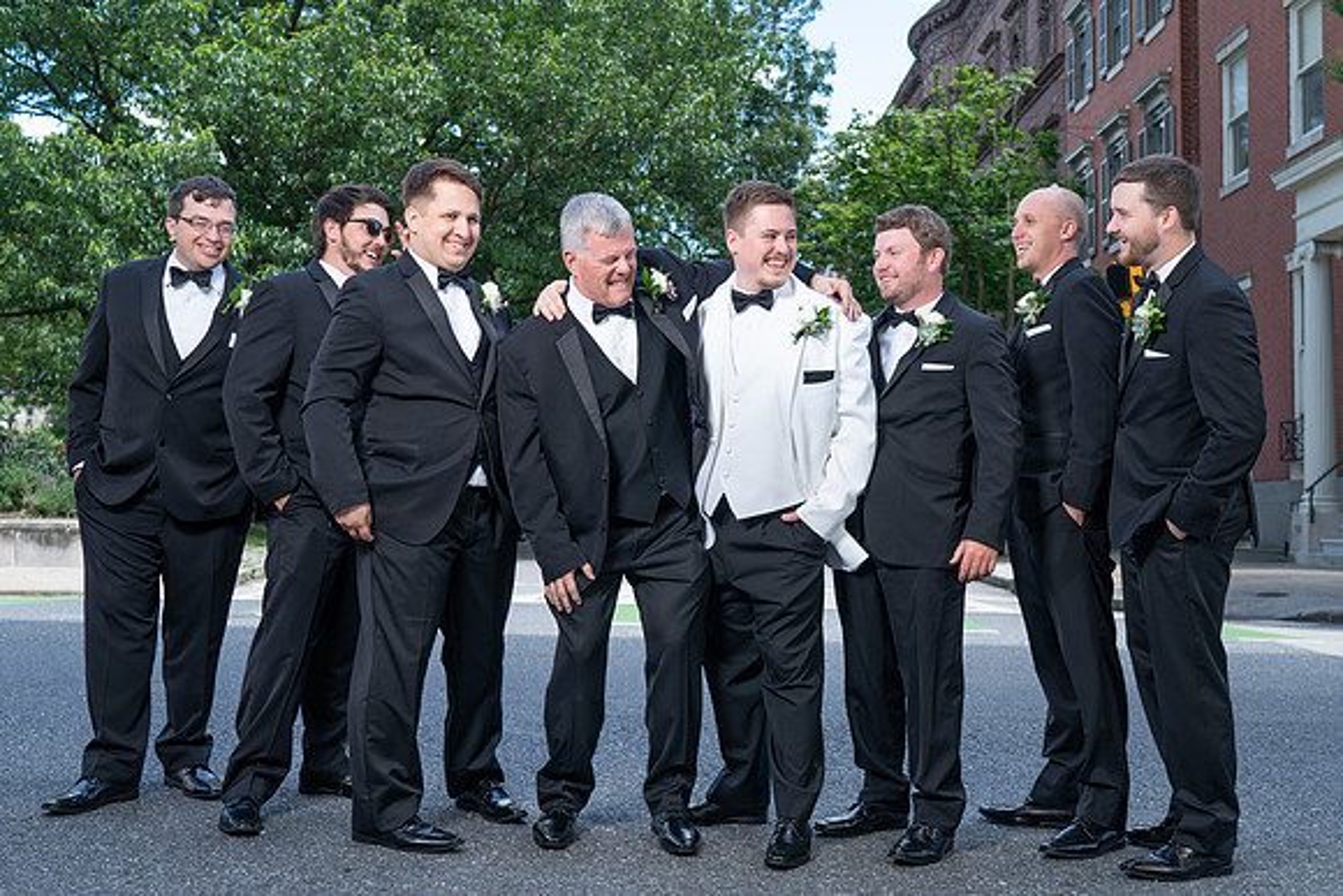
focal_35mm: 42
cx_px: 716
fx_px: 1549
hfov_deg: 46.8
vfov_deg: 32.2
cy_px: 511
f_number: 4
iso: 100
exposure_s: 1/200
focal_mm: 35
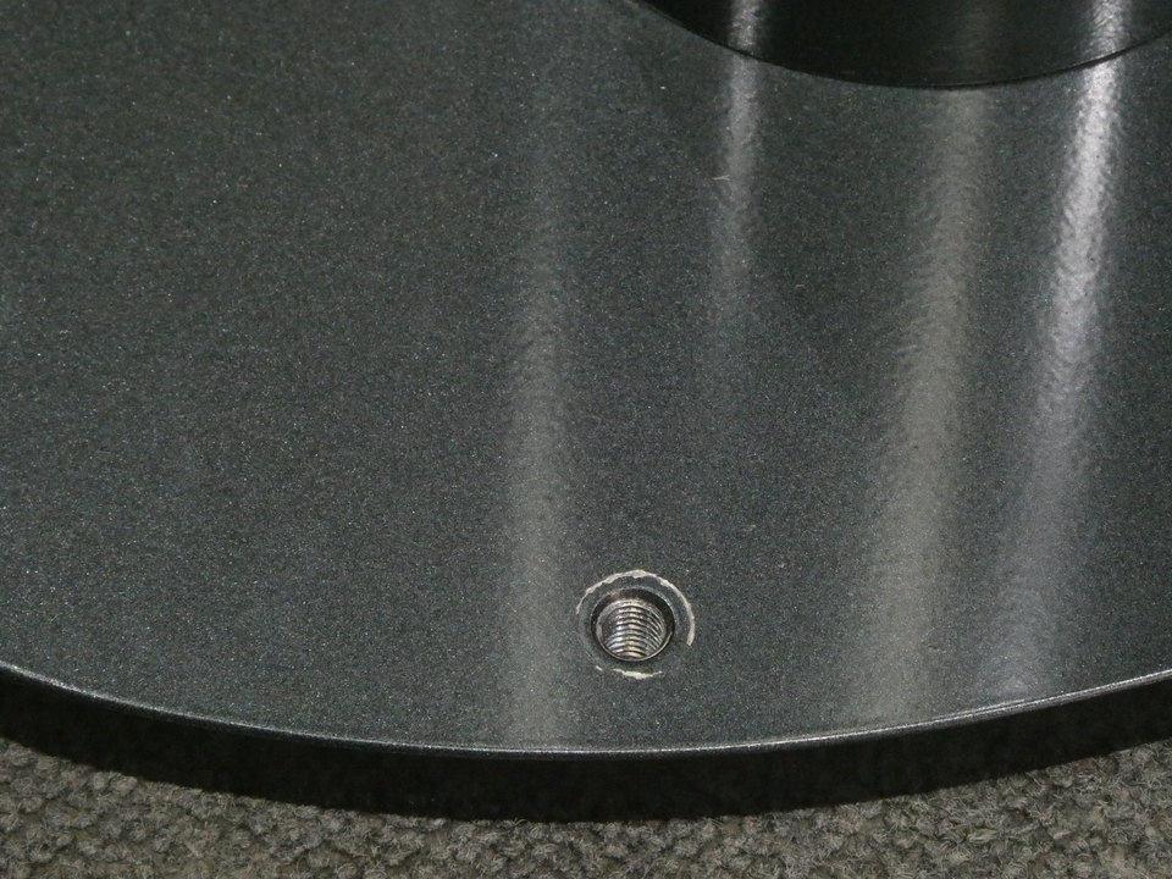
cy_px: 440
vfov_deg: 6.9
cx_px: 586
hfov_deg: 9.2
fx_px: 7245
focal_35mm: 214
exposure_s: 1/30
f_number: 6.3
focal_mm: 38.4
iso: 1600
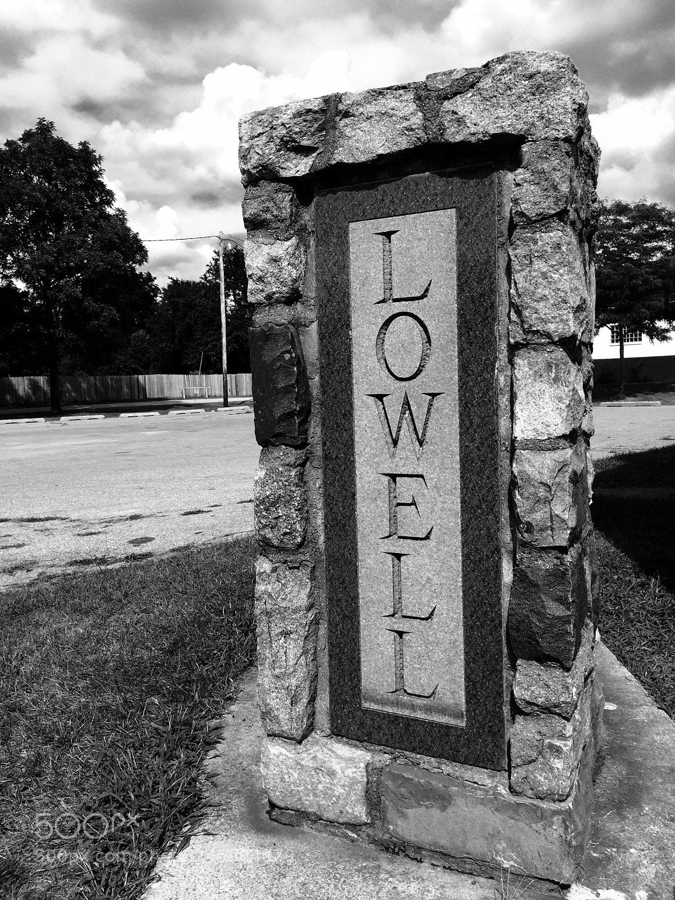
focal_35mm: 29
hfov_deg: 48.2
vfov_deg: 61.7
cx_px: 338
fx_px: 754
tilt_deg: -4.5
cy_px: 450
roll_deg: +0.8
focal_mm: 4.15
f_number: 2.2
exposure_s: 1/2475
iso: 32
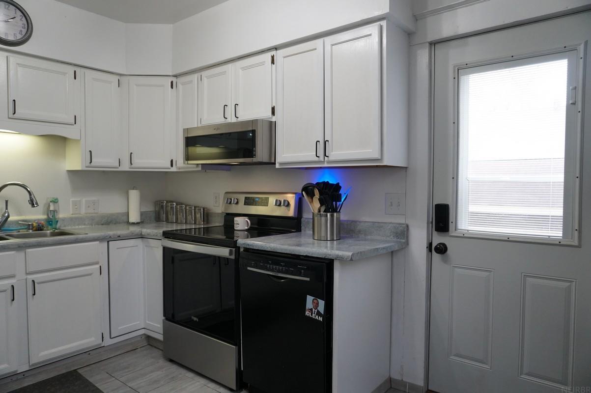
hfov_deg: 73.8
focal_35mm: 24
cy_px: 196
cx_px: 296
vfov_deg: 53.1
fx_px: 394
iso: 1000
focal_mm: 16
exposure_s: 1/160
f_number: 4
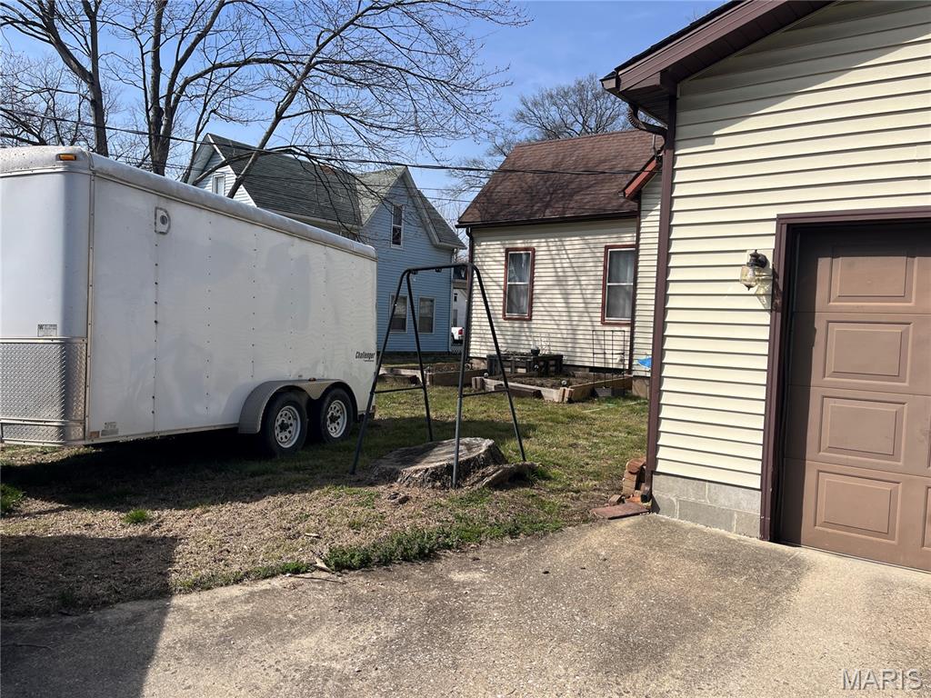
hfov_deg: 67.3
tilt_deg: -2.9
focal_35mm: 26
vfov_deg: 53.1
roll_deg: -3.2
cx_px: 466
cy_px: 349
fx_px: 699
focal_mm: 5.1
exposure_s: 1/3623
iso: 50
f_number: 1.6
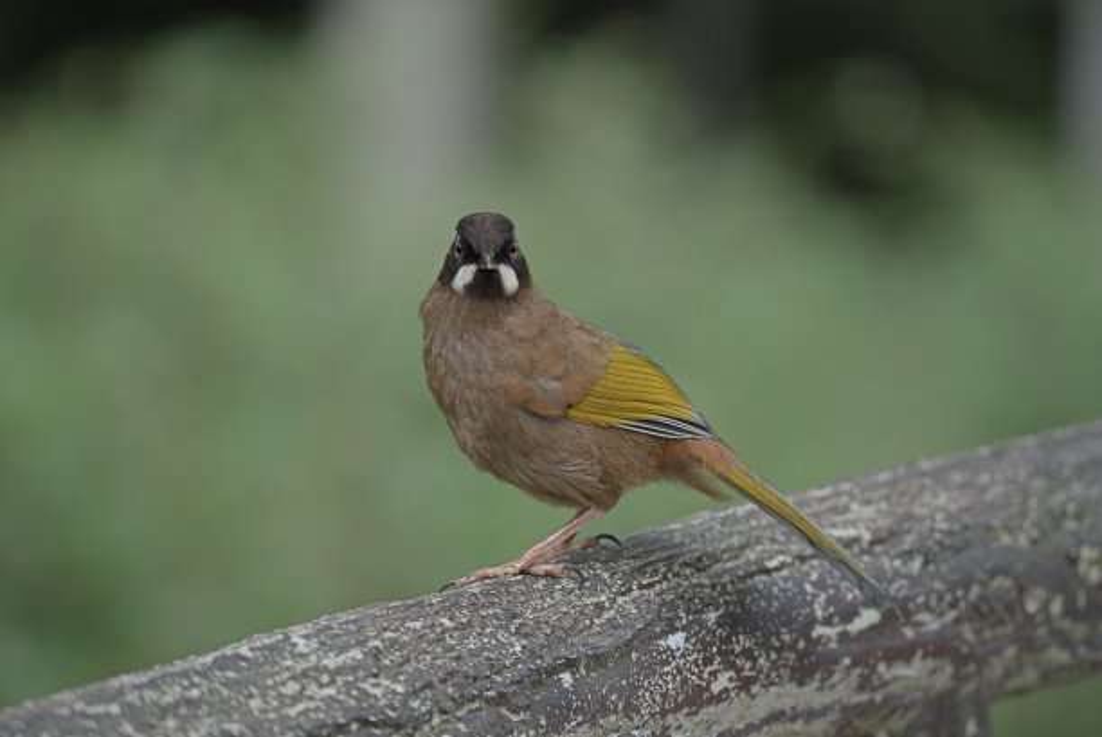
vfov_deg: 5.8
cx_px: 551
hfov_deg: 8.6
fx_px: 7290
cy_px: 368
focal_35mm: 238
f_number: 5
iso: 2000
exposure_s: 1/1000
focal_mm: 238
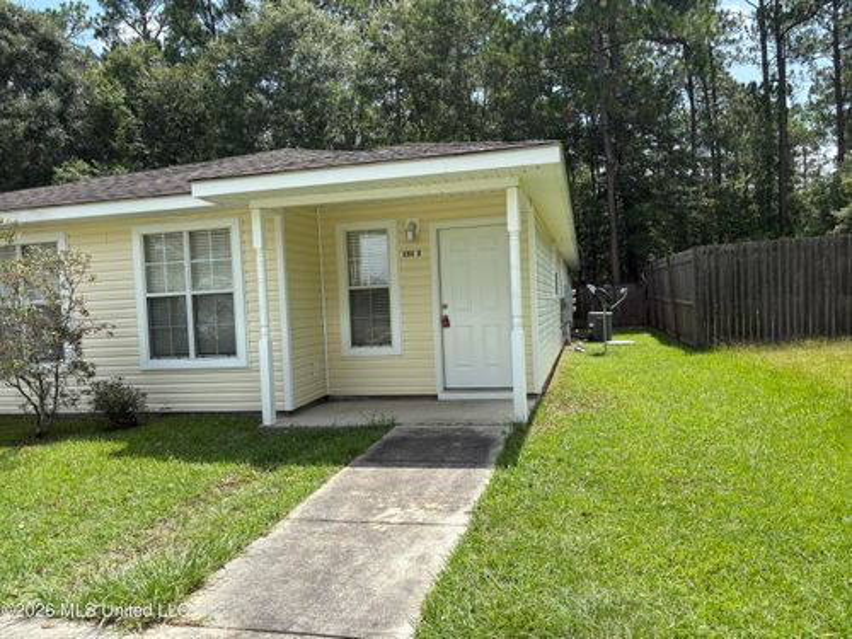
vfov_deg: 53.1
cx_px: 426
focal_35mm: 26
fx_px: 640
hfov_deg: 67.3
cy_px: 320
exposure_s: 1/1901
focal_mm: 5.96
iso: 50
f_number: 1.6
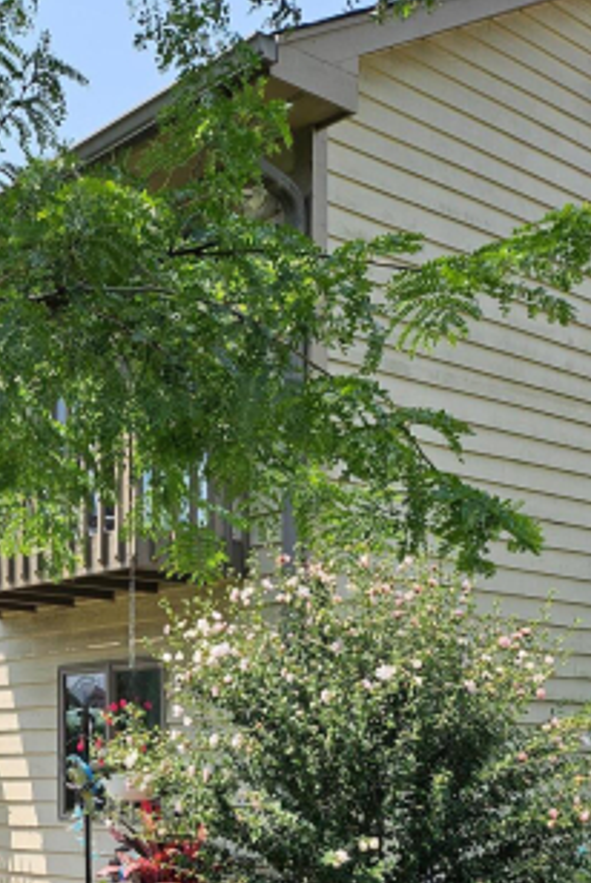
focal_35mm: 54
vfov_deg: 35.1
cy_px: 767
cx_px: 37
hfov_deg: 24.3
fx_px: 1327
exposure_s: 1/1889
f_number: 1.8
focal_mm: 5
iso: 50
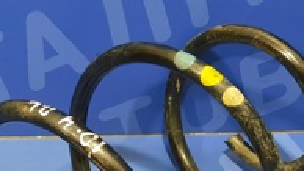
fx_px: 725
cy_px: 177
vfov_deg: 13.2
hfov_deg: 23.4
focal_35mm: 90
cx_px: 71
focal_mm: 4.6
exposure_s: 1/25
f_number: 2
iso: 400
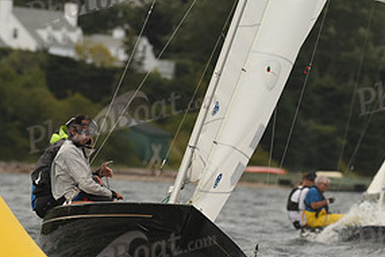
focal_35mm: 630
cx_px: 288
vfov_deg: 2.2
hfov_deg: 3.3
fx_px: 6737
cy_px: 170
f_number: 5.6
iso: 250
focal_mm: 310
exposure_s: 1/640
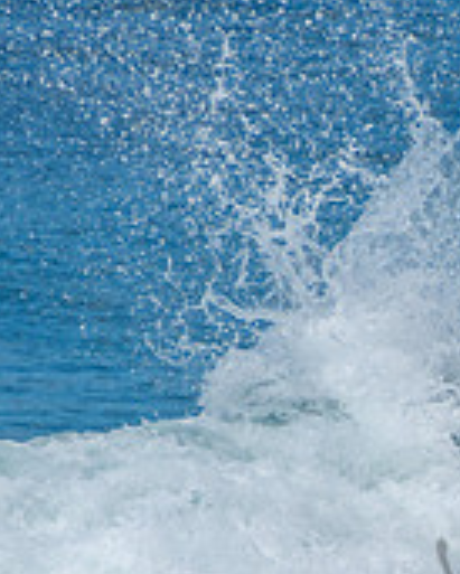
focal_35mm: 1913
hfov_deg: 0.8
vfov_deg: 1.0
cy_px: 562
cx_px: 782
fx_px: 32526
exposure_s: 1/1250
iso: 200
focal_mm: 400
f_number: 5.6
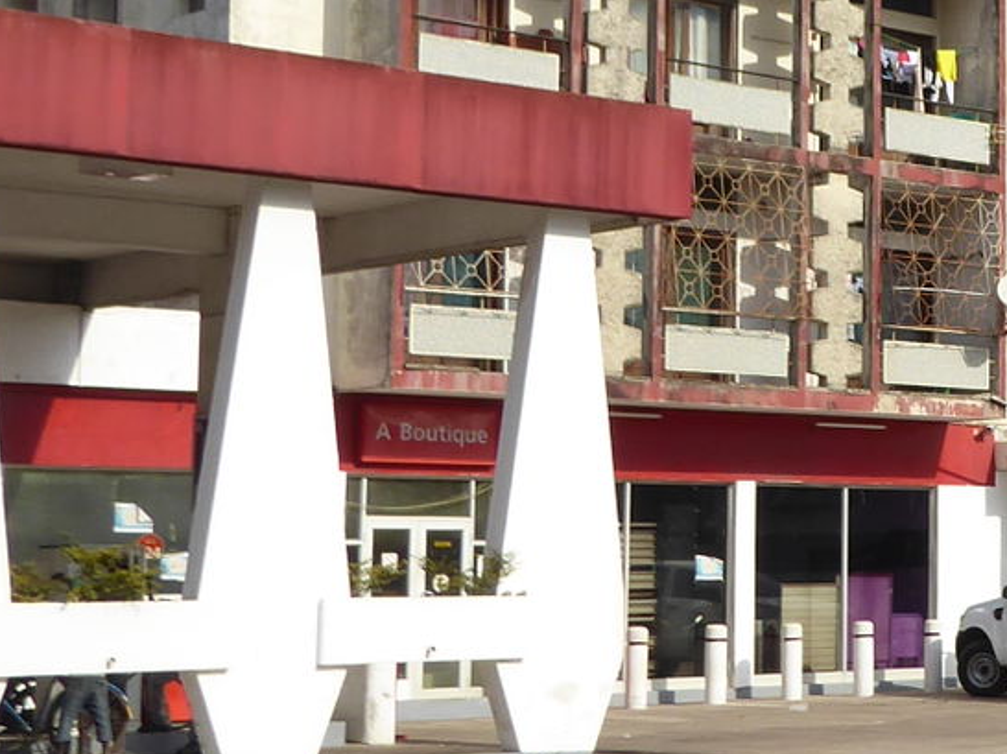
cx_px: 1217
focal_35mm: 95
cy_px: 293
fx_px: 2762
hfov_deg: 19.4
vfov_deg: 15.5
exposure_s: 1/1000
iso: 80
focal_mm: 4.7
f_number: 3.4
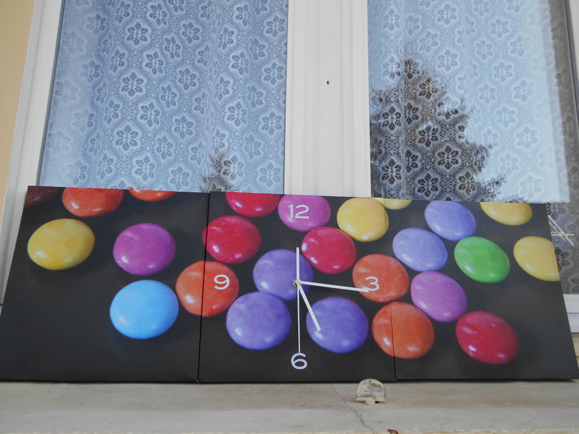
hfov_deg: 67.3
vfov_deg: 53.1
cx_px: 290
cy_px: 217
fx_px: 435
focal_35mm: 26
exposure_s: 1/250
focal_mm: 4.6
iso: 80
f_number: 3.2
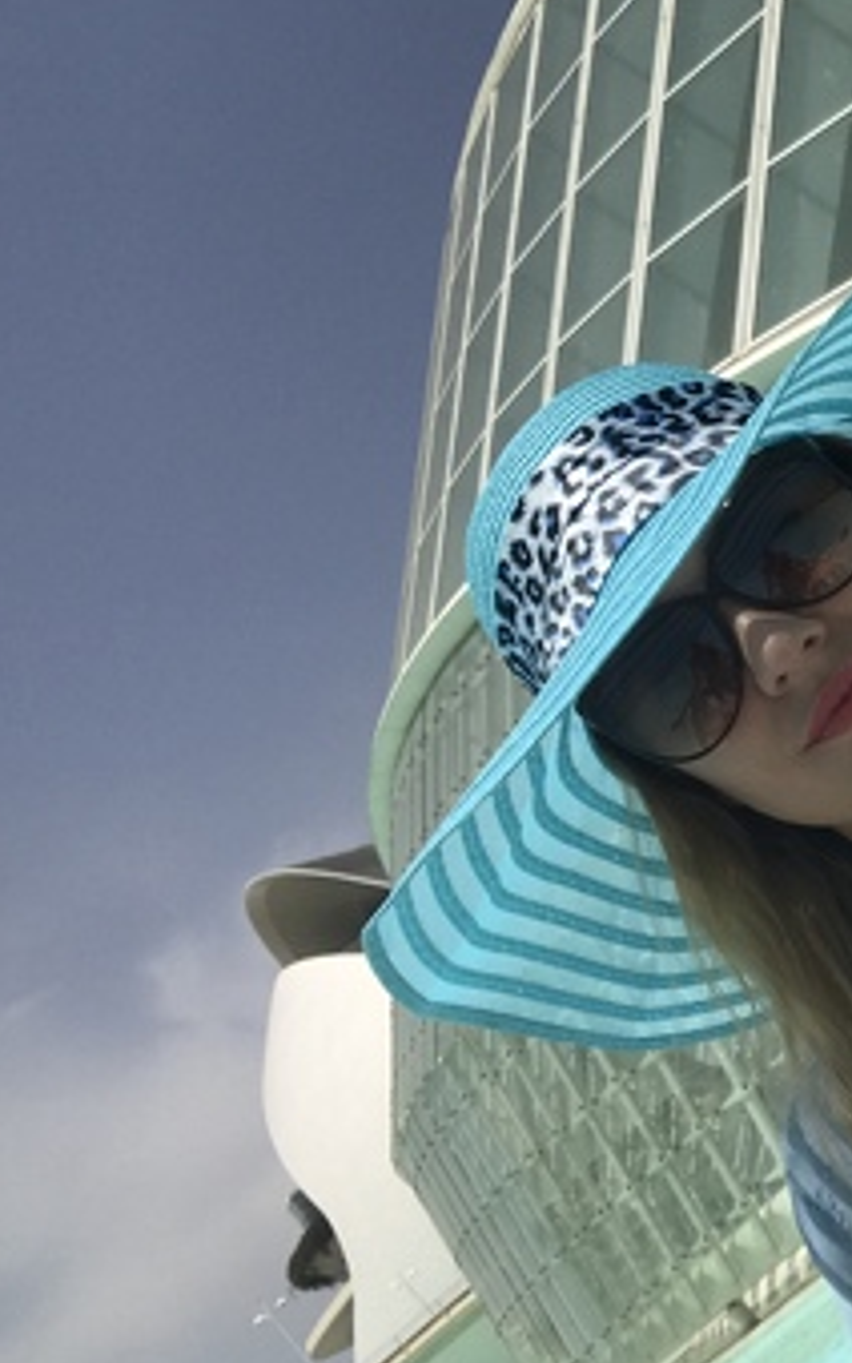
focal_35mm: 60
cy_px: 806
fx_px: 2228
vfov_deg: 33.9
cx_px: 1190
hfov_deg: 19.5
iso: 25
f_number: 2.2
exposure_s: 1/2532
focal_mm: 2.87
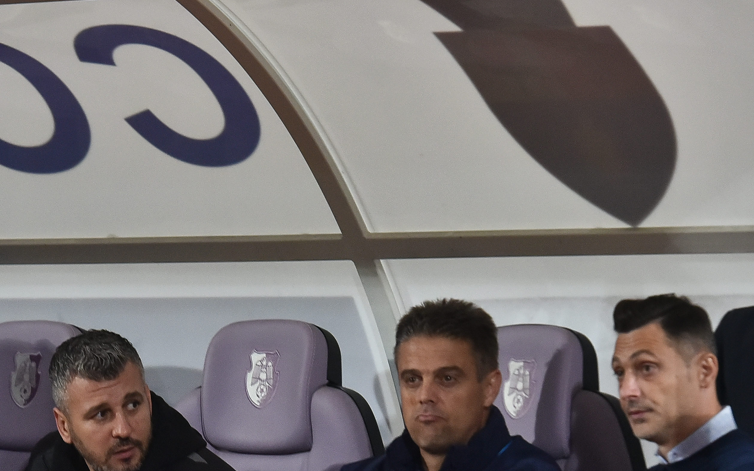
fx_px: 7008
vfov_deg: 3.8
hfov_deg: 6.1
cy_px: 553
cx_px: 101
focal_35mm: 341
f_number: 5.6
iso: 2000
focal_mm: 140
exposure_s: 1/250
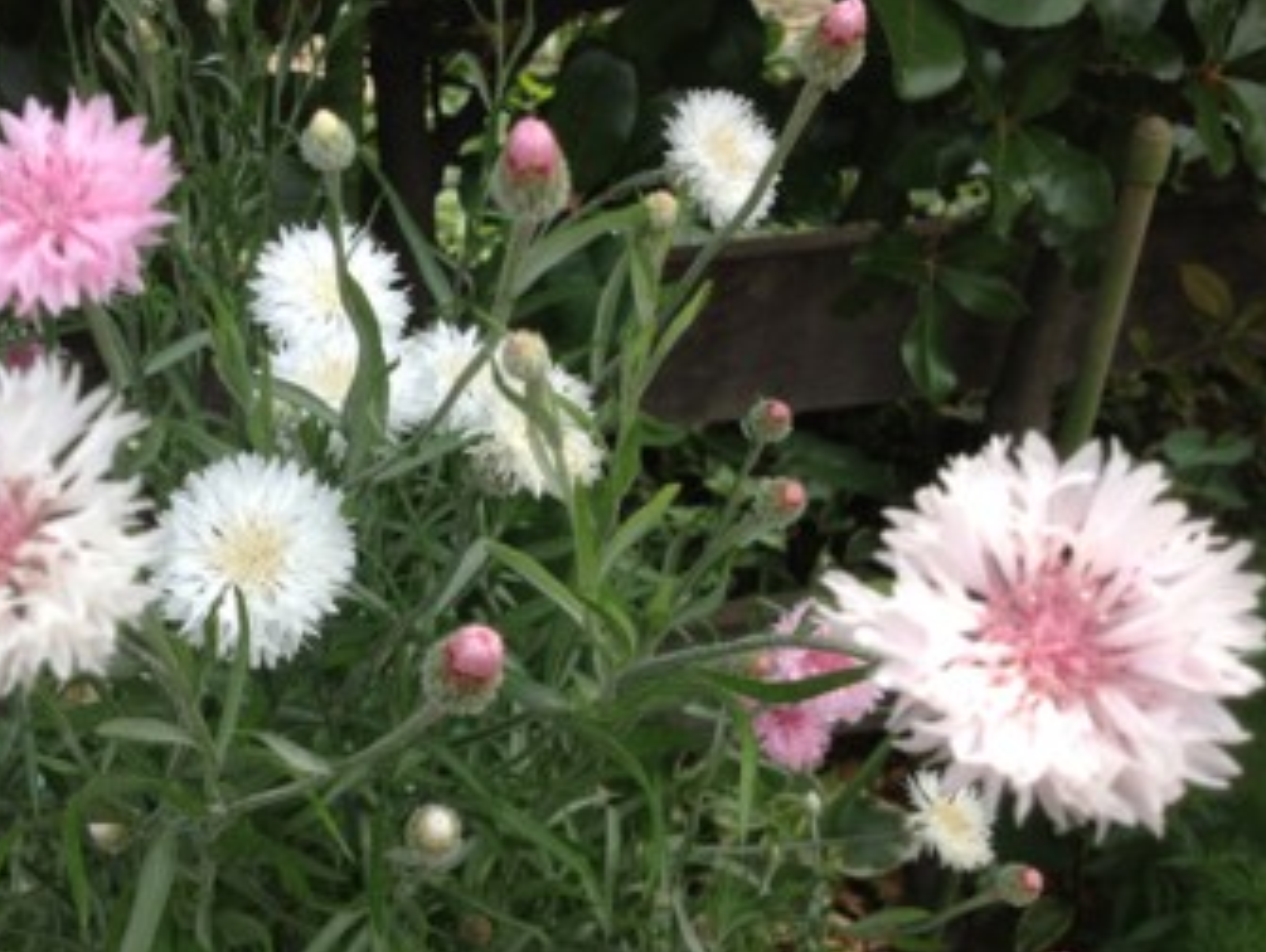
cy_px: 450
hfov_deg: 40.0
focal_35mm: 47
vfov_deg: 30.9
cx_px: 435
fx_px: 1721
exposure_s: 1/587
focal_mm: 4.28
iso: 64
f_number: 2.4
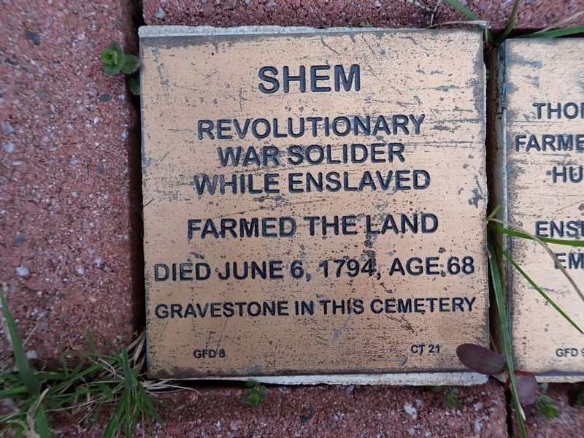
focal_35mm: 25
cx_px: 292
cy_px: 219
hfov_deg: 69.4
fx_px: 422
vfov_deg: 54.9
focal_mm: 4.5
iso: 100
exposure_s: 1/125
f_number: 2.8
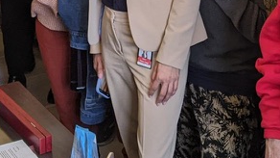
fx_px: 764
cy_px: -137
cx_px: 148
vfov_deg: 10.9
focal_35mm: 103
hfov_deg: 20.8
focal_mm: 4.44
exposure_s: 1/136
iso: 35
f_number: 1.8
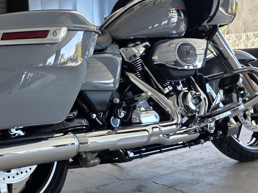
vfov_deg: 31.8
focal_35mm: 45
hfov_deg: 39.3
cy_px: 56
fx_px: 335
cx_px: 29
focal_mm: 6.3
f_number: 1.7
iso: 100
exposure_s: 1/182
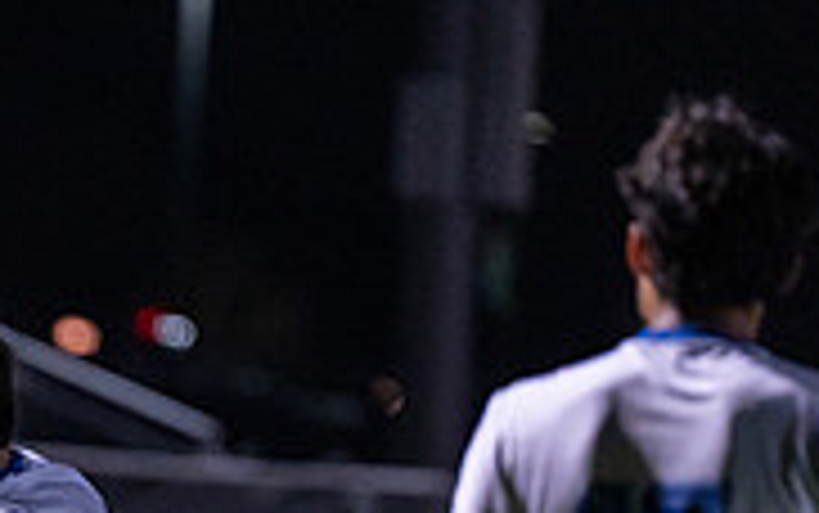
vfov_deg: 1.9
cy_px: 716
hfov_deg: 3.0
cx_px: -256
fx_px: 15790
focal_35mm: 707
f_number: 2.8
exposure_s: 1/1250
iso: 2500
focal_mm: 200
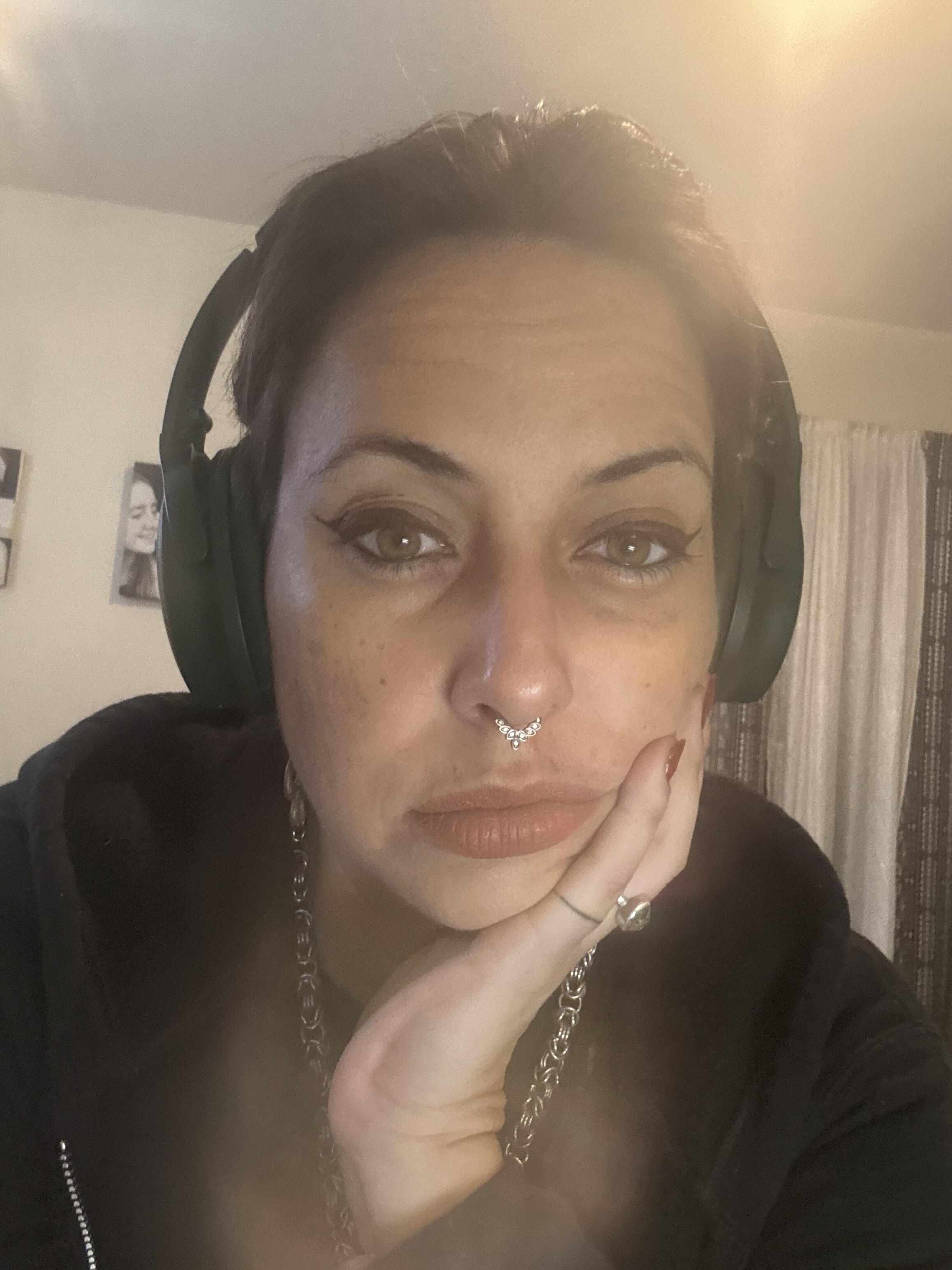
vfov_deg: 60.0
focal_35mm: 30
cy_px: 635
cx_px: 476
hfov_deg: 46.8
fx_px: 1100
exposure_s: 1/60
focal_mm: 2.69
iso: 250
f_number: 1.9
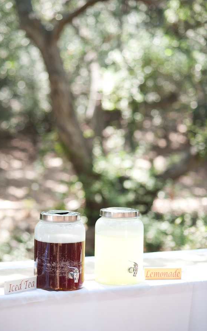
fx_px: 786
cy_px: 166
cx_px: 97
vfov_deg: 23.8
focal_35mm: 87
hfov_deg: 15.0
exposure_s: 1/500
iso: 320
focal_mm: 85
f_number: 2.8
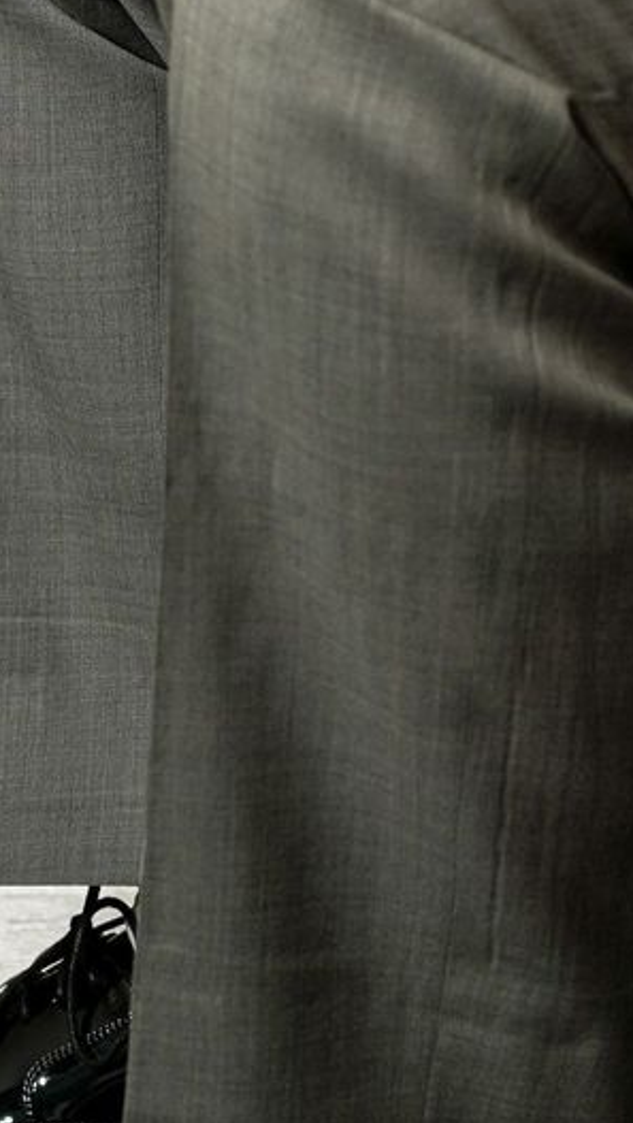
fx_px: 5989
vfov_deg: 10.5
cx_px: 878
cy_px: -255
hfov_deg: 6.0
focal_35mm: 201
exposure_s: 1/125
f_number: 3.5
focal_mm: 45
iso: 200
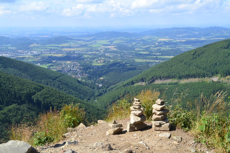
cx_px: 115
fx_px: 335
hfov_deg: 37.8
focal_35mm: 52
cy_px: 76
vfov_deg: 25.8
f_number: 11
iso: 400
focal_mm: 35
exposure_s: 1/400
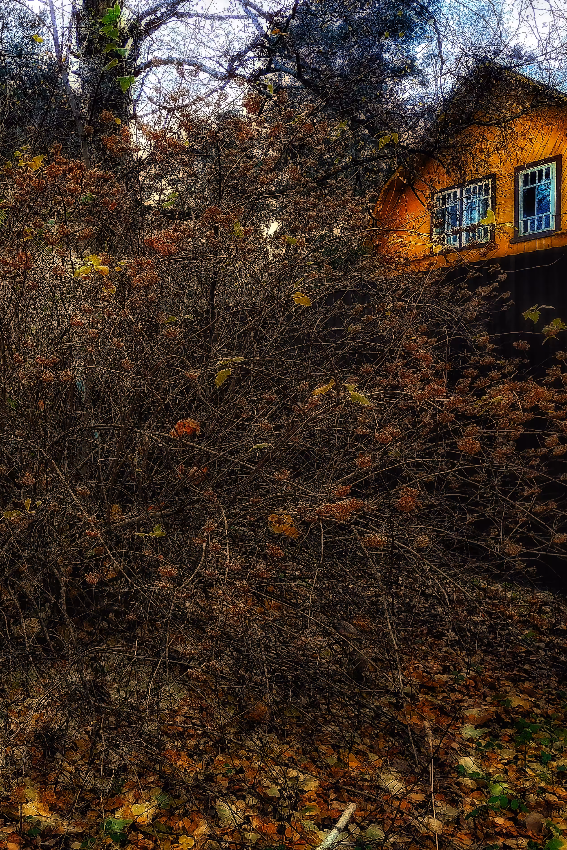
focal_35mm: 38
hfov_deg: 33.4
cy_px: 423
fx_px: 898
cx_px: 70
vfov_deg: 50.7
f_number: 1.8
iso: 65
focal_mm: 3.96
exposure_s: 1/50
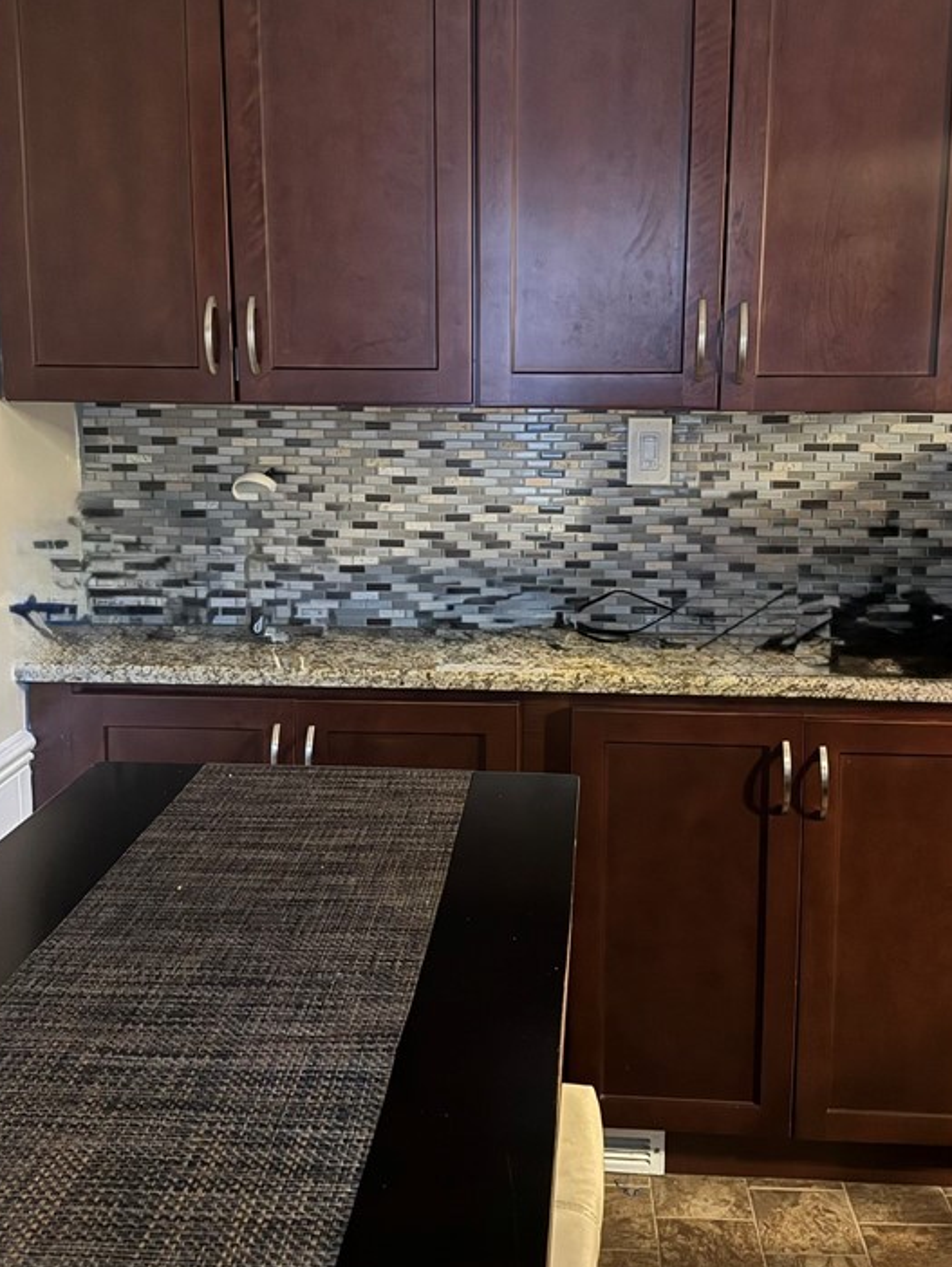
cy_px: 569
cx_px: 493
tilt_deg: -8.8
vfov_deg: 52.5
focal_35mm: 35
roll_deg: +0.7
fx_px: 1283
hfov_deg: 40.7
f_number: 1.78
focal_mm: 6.76
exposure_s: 1/20
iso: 1600
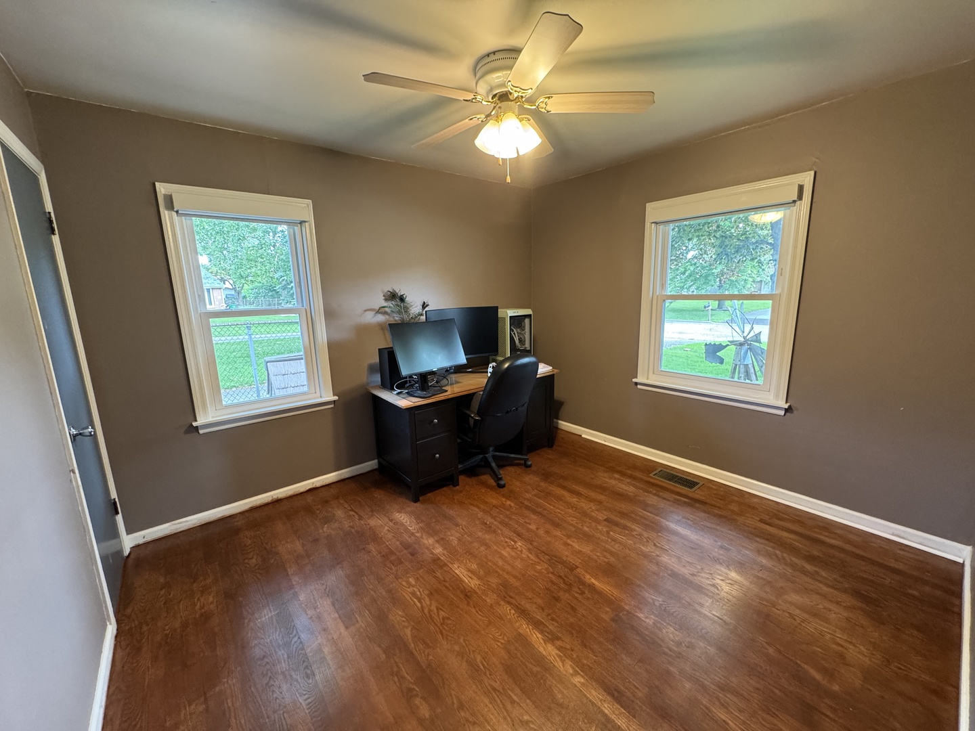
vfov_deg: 85.7
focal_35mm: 14
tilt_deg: -10.9
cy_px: 366
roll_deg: +2.2
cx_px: 488
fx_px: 394
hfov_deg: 102.1
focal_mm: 2.22
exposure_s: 1/60
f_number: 2.2
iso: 320
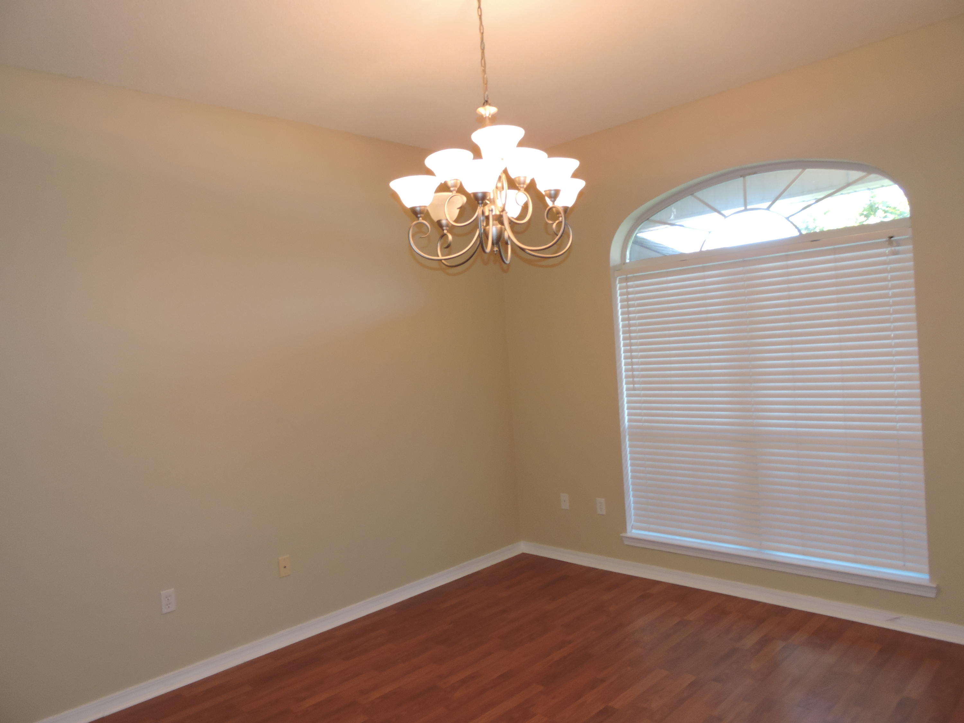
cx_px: 482
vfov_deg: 56.8
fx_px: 668
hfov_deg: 71.6
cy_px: 362
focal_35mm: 24
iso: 180
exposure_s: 1/40
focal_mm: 4.3
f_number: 3.3
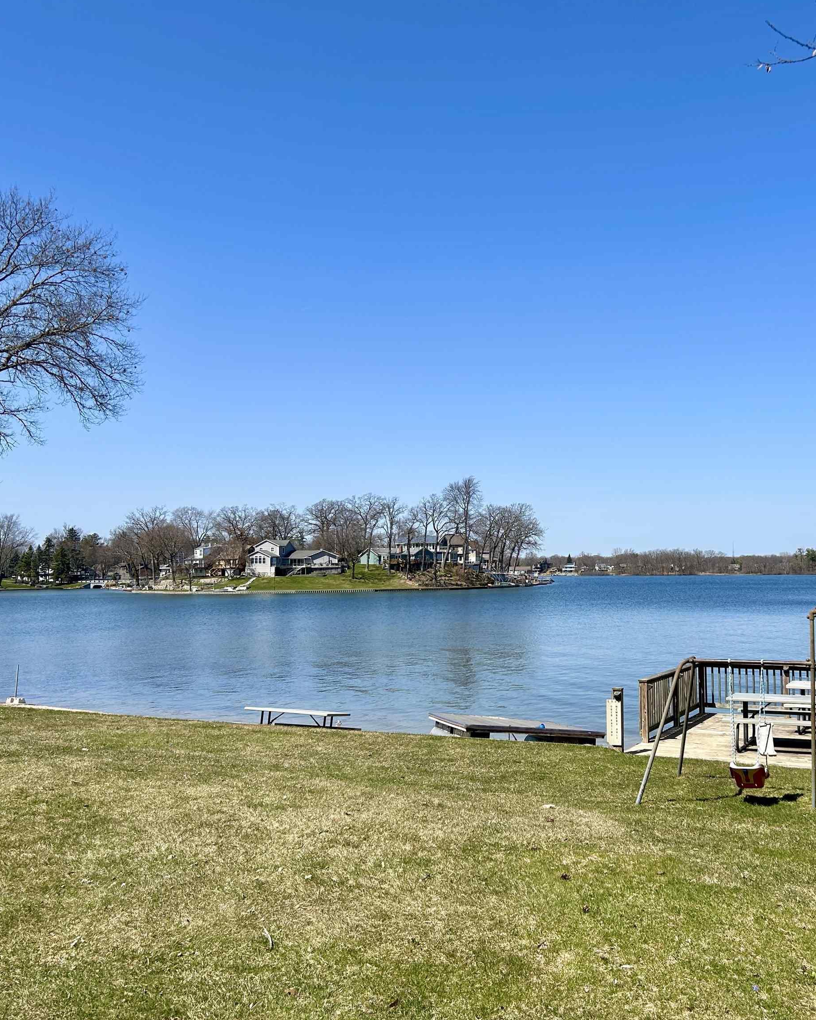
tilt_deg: +3.6
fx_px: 1027
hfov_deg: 42.8
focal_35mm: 34
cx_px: 540
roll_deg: +1.1
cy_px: 508
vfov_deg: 52.8
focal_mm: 5.7
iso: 50
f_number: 1.5
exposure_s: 1/5319
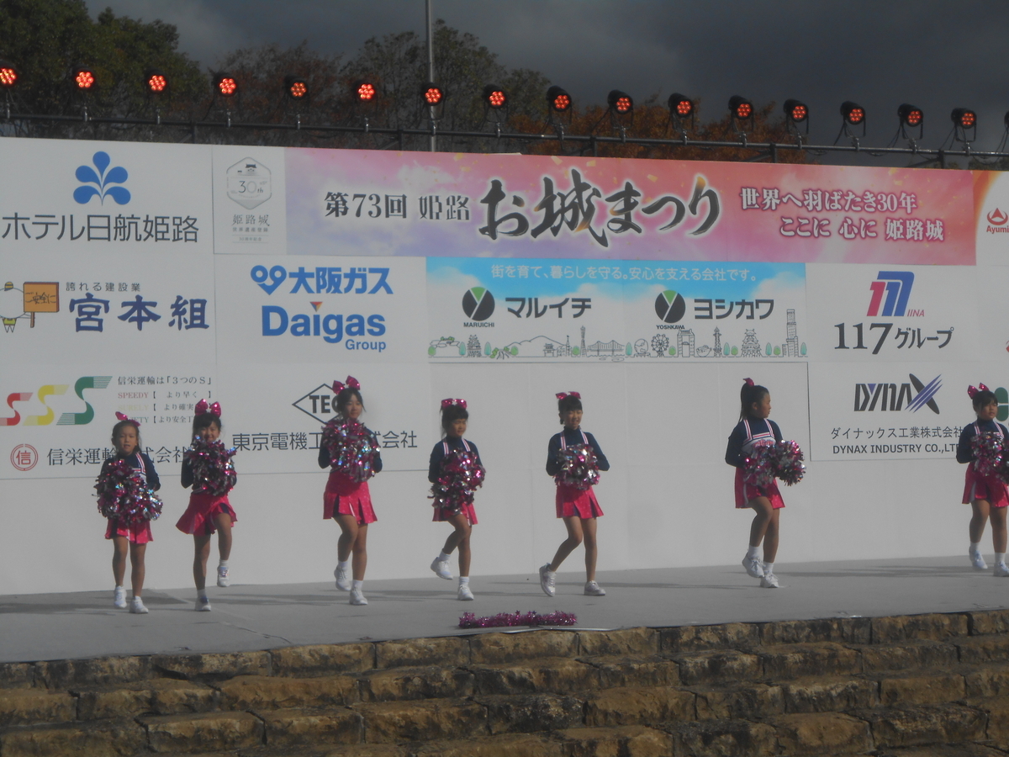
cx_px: 504
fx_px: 2099
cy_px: 378
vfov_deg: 20.4
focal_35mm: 72
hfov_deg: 27.0
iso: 100
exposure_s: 1/250
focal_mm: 12.8
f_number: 18.9
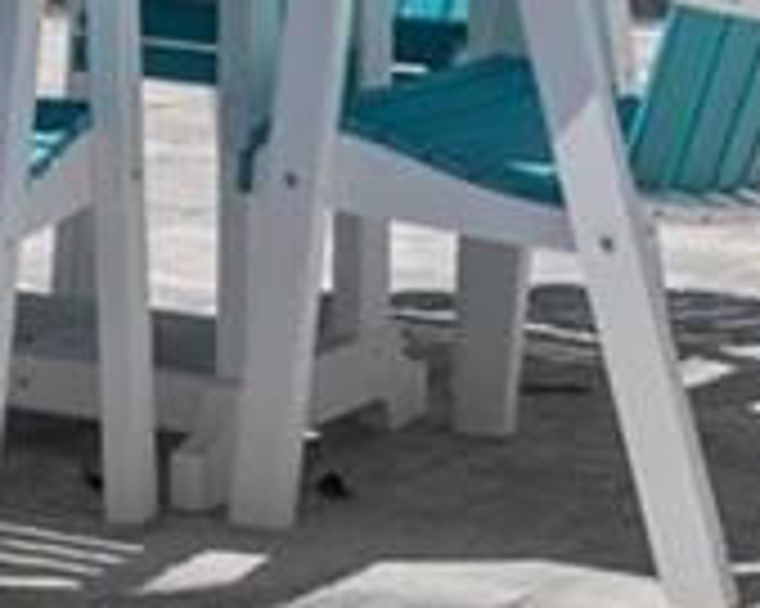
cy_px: -374
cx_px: -540
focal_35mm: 187
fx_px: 4204
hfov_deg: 9.9
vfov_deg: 8.1
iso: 320
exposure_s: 1/320
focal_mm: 21
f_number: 9
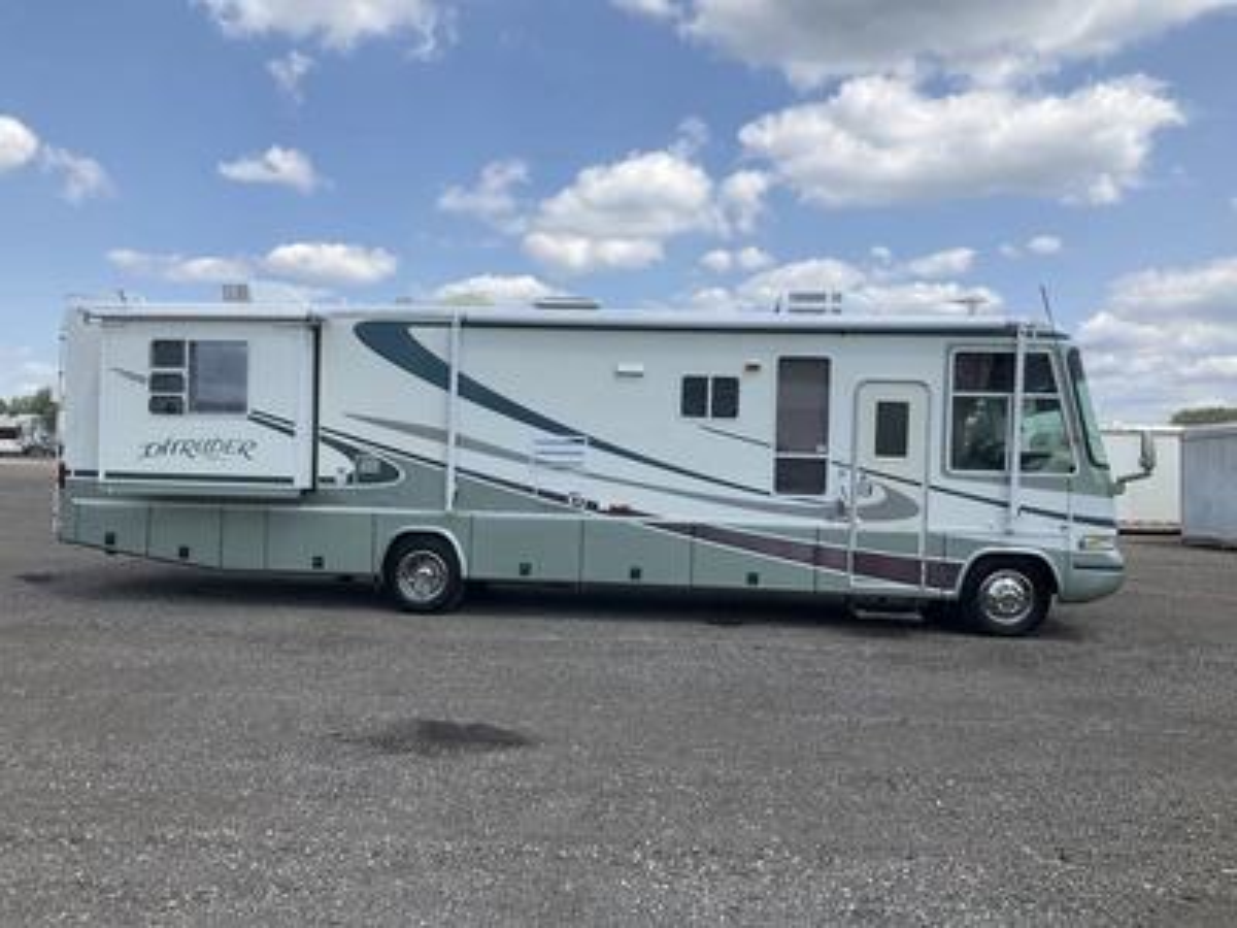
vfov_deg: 48.2
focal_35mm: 29
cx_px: 618
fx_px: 1036
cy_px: 464
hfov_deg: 61.7
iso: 25
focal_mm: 3
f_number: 1.8
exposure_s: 1/1912
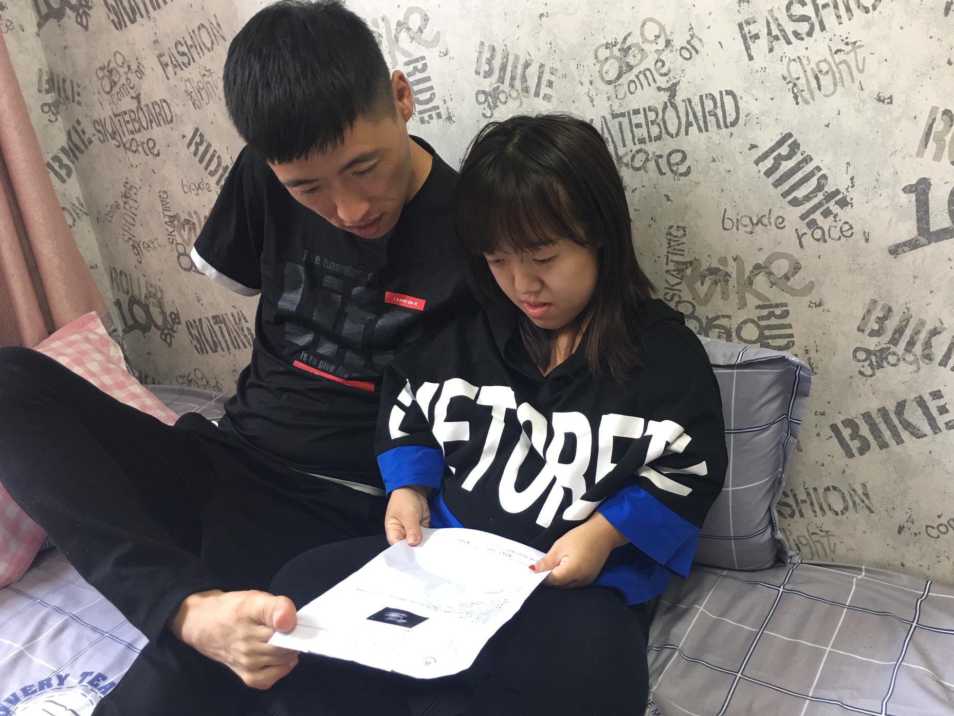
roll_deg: +5.5
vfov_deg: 44.2
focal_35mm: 32
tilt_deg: -22.9
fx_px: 882
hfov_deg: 56.8
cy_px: 371
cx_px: 512
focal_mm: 4.15
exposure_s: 1/17
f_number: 2.2
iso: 50
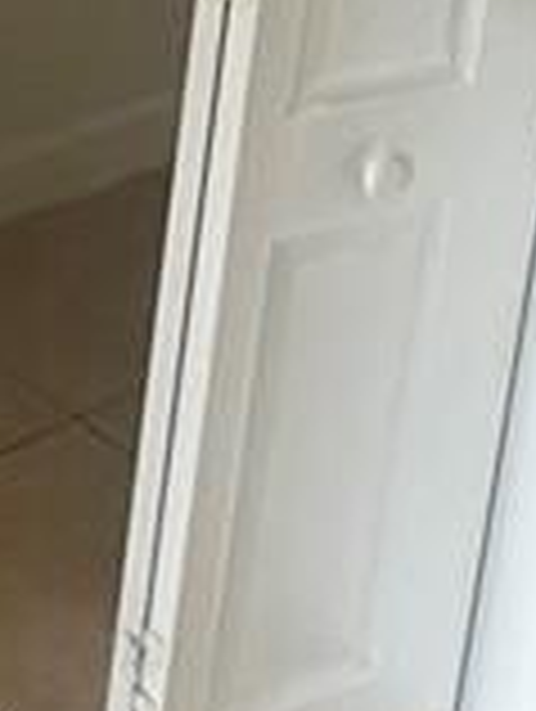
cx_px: 135
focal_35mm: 106
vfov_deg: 16.9
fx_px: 2183
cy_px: -342
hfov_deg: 14.0
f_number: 2.2
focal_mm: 2.22
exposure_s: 1/120
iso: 320
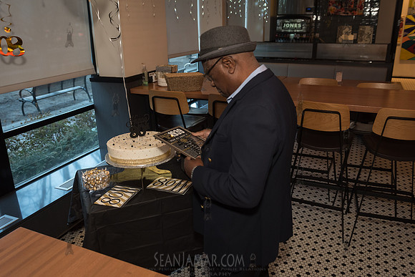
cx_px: 208
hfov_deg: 60.3
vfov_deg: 42.3
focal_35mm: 31
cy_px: 138
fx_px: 357
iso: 1250
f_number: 4
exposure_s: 1/320
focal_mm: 31
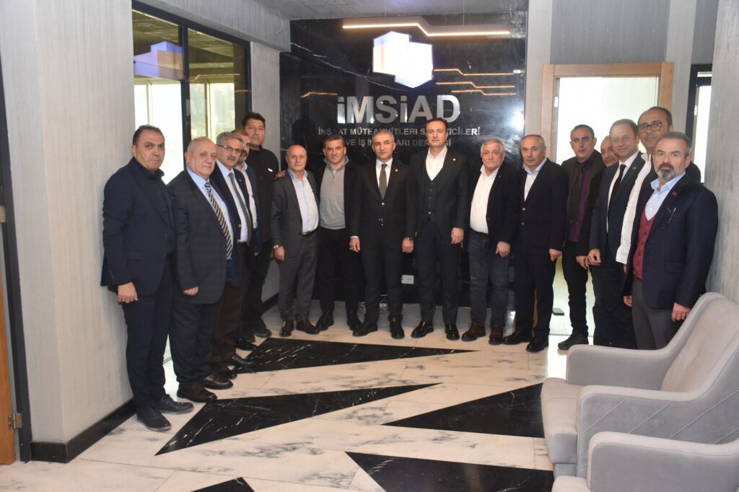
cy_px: 246
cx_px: 370
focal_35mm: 34
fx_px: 708
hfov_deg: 55.1
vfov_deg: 38.3
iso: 800
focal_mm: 23
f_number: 4
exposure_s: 1/60
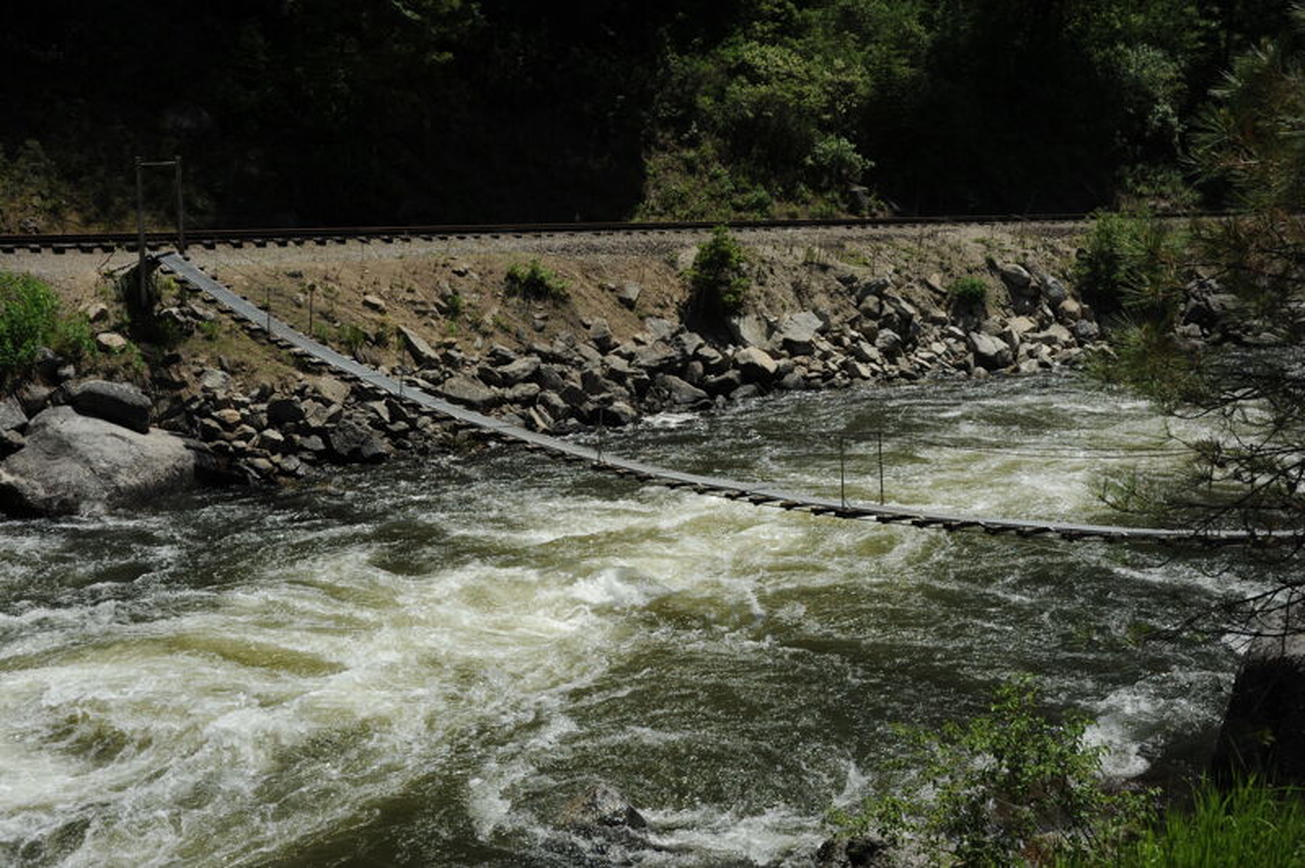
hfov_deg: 44.5
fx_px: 1594
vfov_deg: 30.5
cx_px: 652
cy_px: 434
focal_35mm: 44
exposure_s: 1/500
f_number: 14
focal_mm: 44
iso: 320
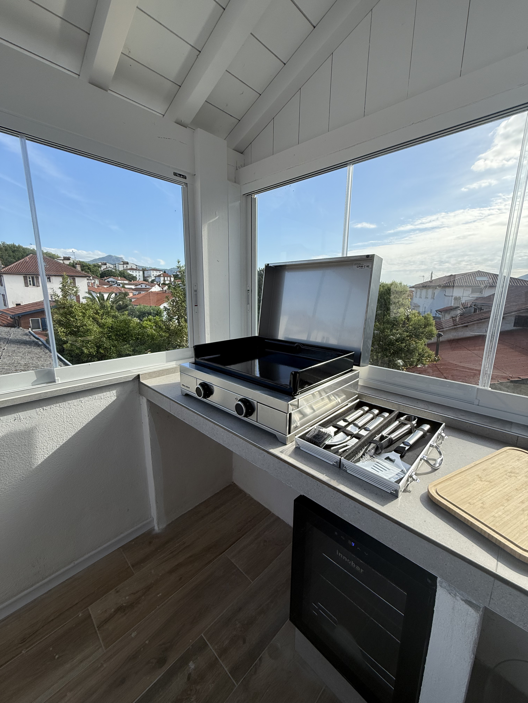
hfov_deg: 85.7
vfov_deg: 102.1
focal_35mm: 14
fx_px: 285
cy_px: 352
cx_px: 264
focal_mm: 2.22
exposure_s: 1/985
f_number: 2.2
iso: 64
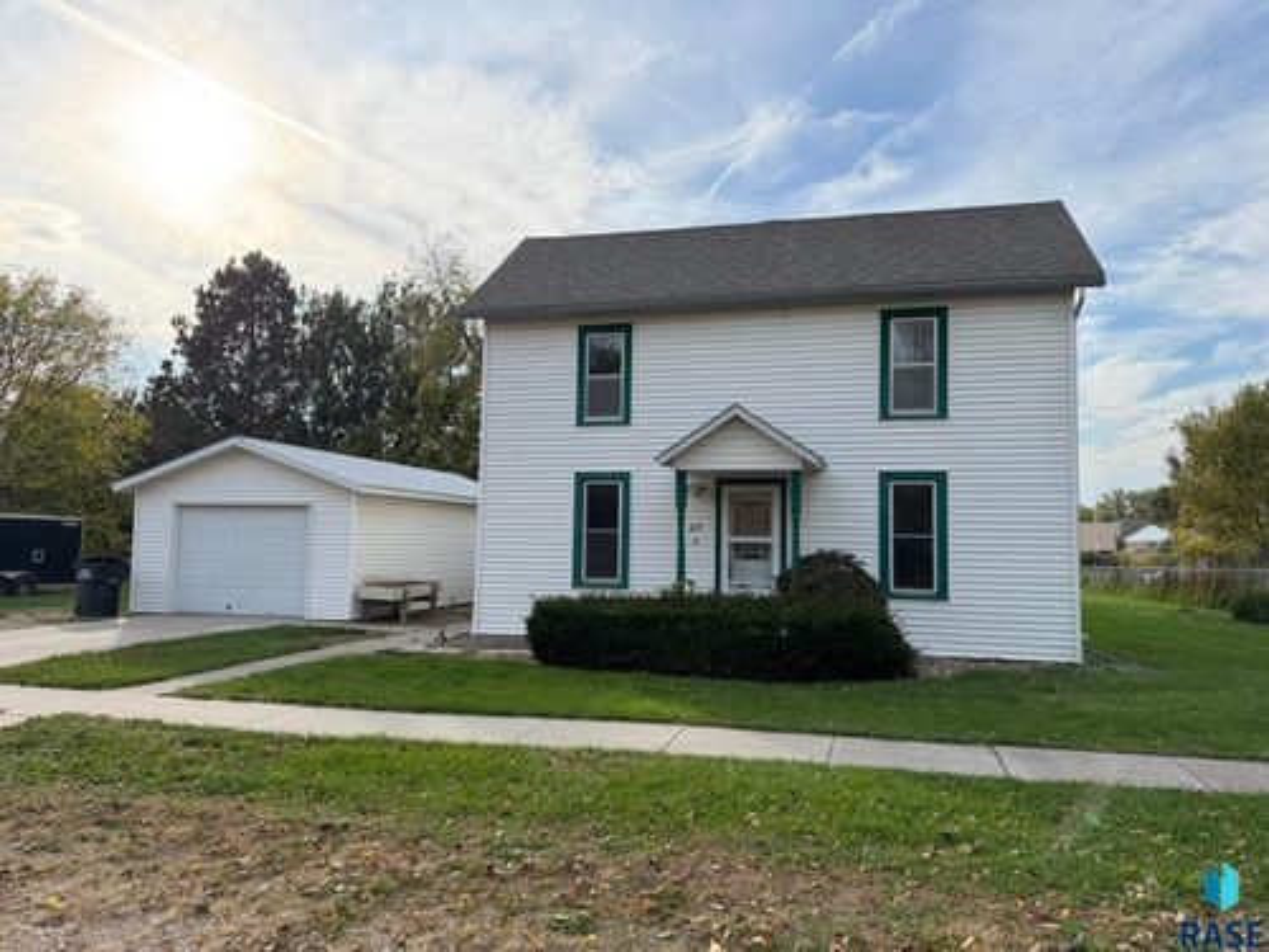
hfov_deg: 71.6
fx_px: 880
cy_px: 476
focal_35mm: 24
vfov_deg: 56.8
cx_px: 634
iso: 100
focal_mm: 6.76
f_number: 1.78
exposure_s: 1/2169
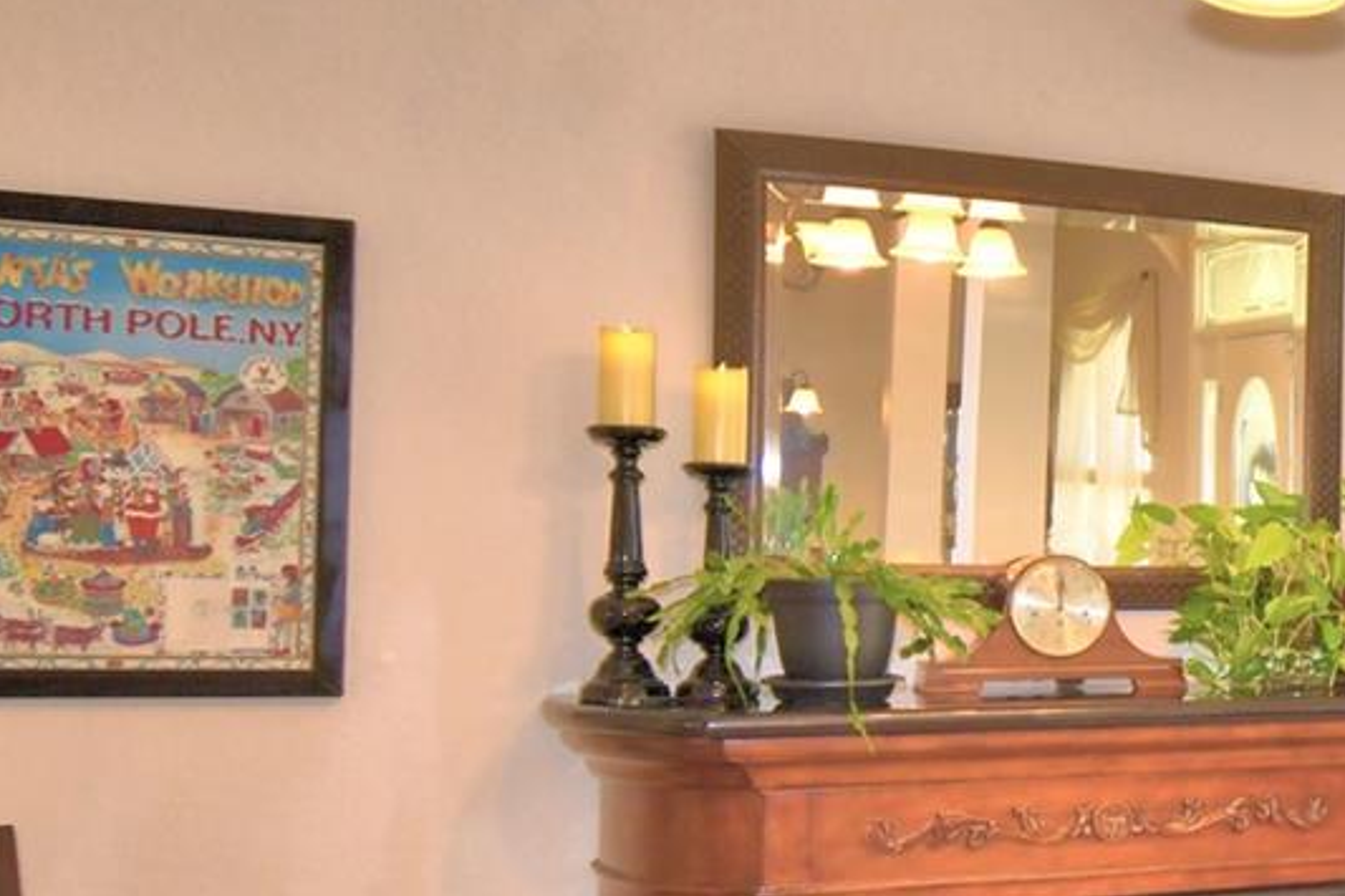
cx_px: 1471
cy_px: 548
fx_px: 1681
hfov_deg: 36.9
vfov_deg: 29.8
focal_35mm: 45
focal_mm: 10
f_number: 4.5
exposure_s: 1/60
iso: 140
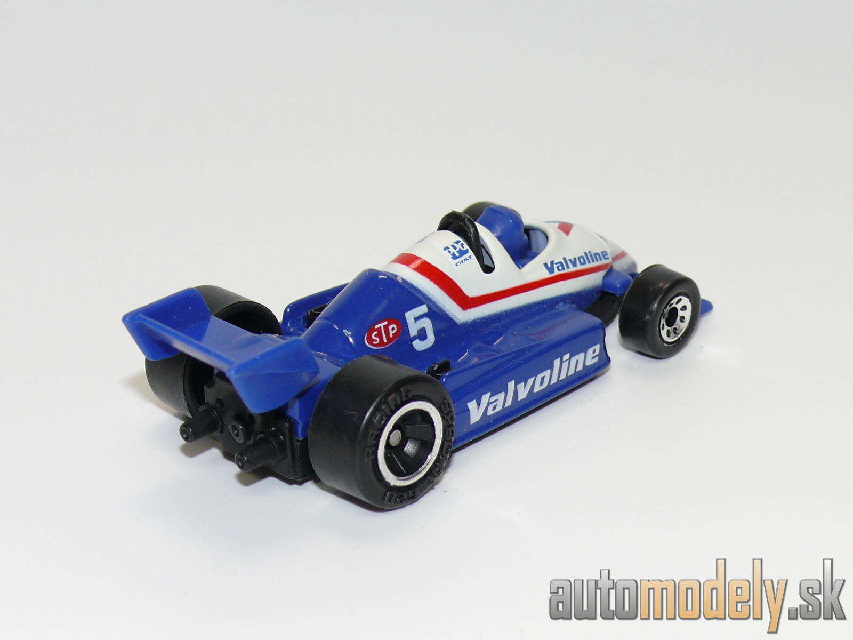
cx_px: 426
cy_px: 320
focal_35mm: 97
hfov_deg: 20.2
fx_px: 2390
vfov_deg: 15.2
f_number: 4
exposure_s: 1/30
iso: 100
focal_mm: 13.2
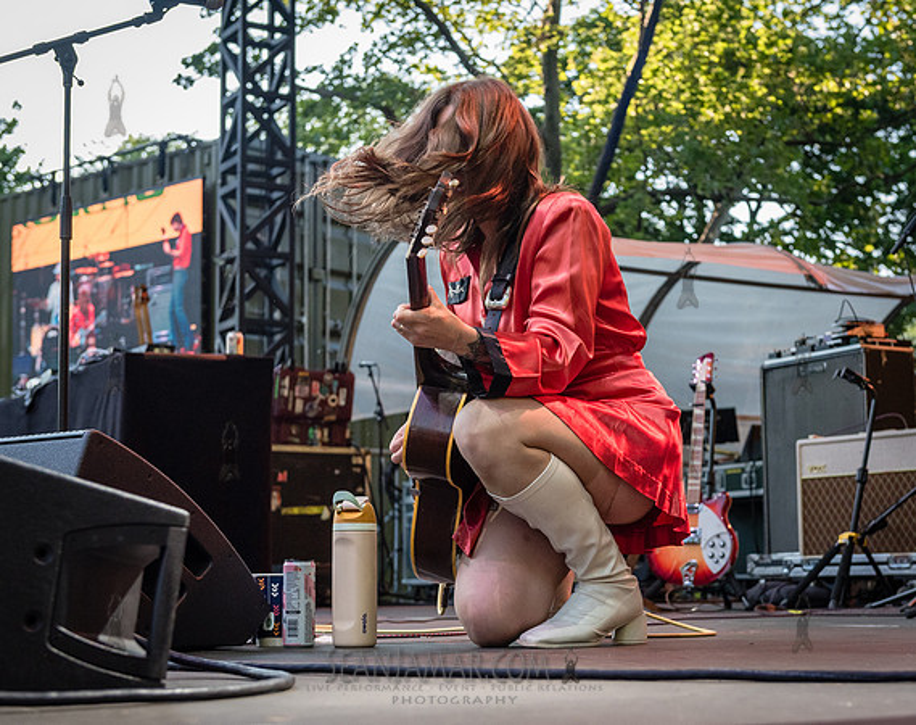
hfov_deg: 31.3
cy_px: 391
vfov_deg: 25.0
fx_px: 1633
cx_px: 545
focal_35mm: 60
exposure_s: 1/1250
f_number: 4.5
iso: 2000
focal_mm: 50
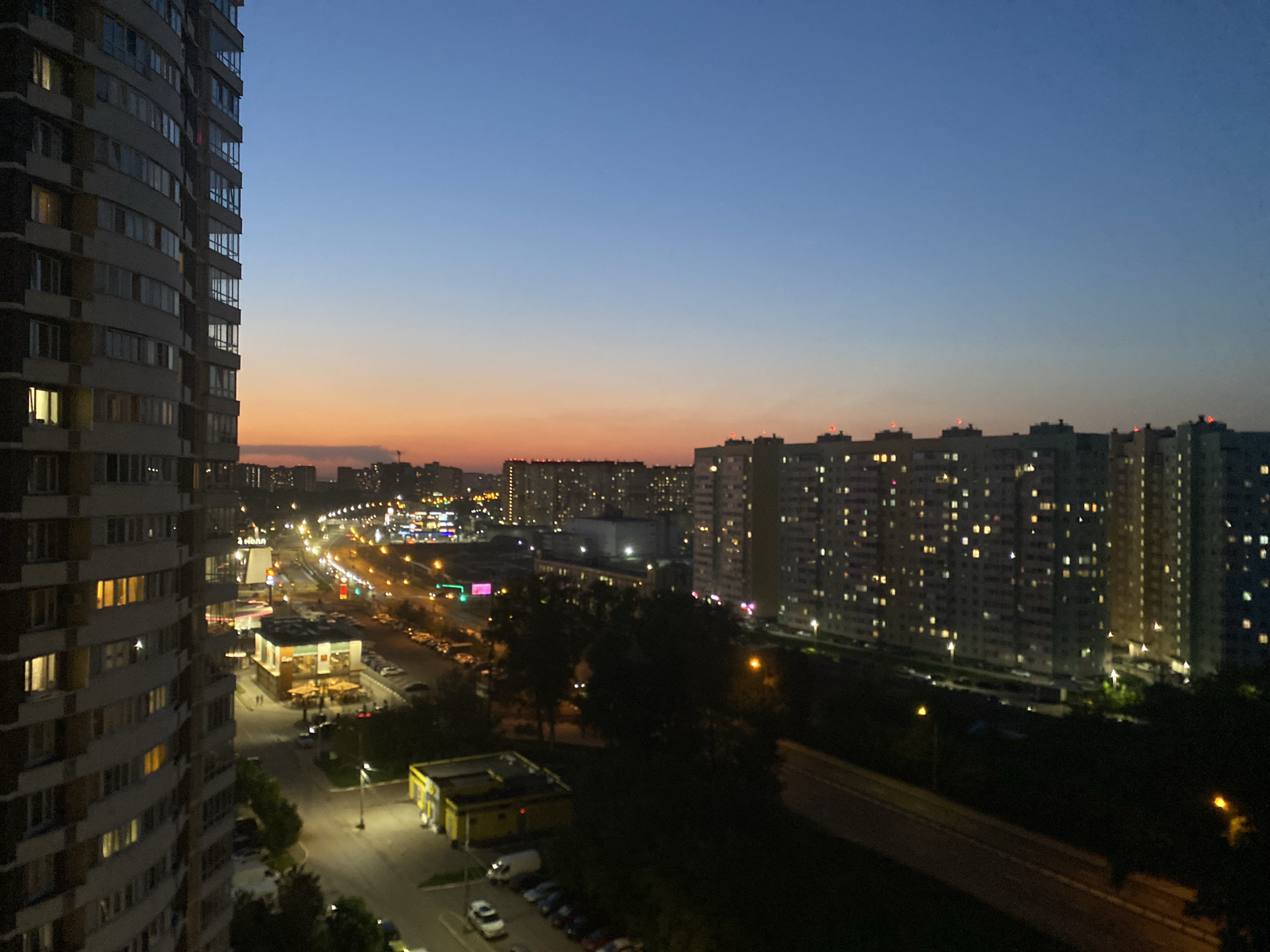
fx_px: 954
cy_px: 476
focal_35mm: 26
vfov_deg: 53.1
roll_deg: -0.4
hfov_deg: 67.3
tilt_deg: -1.5
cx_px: 635
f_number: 1.8
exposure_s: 1/50
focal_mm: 4.25
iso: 400
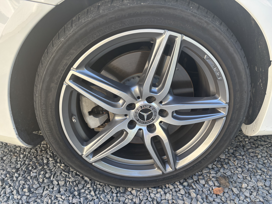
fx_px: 204
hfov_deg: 67.3
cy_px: 102
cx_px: 136
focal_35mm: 26
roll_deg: +5.0
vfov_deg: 53.1
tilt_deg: -28.2
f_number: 1.6
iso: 50
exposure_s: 1/262
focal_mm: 5.96
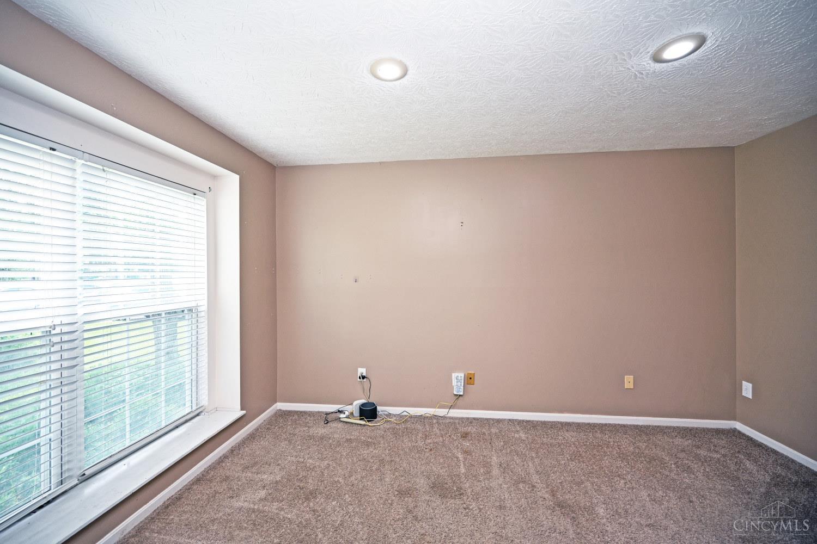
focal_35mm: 14
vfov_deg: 81.2
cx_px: 408
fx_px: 318
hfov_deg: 104.3
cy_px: 272
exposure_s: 1/60
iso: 250
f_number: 4
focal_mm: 14
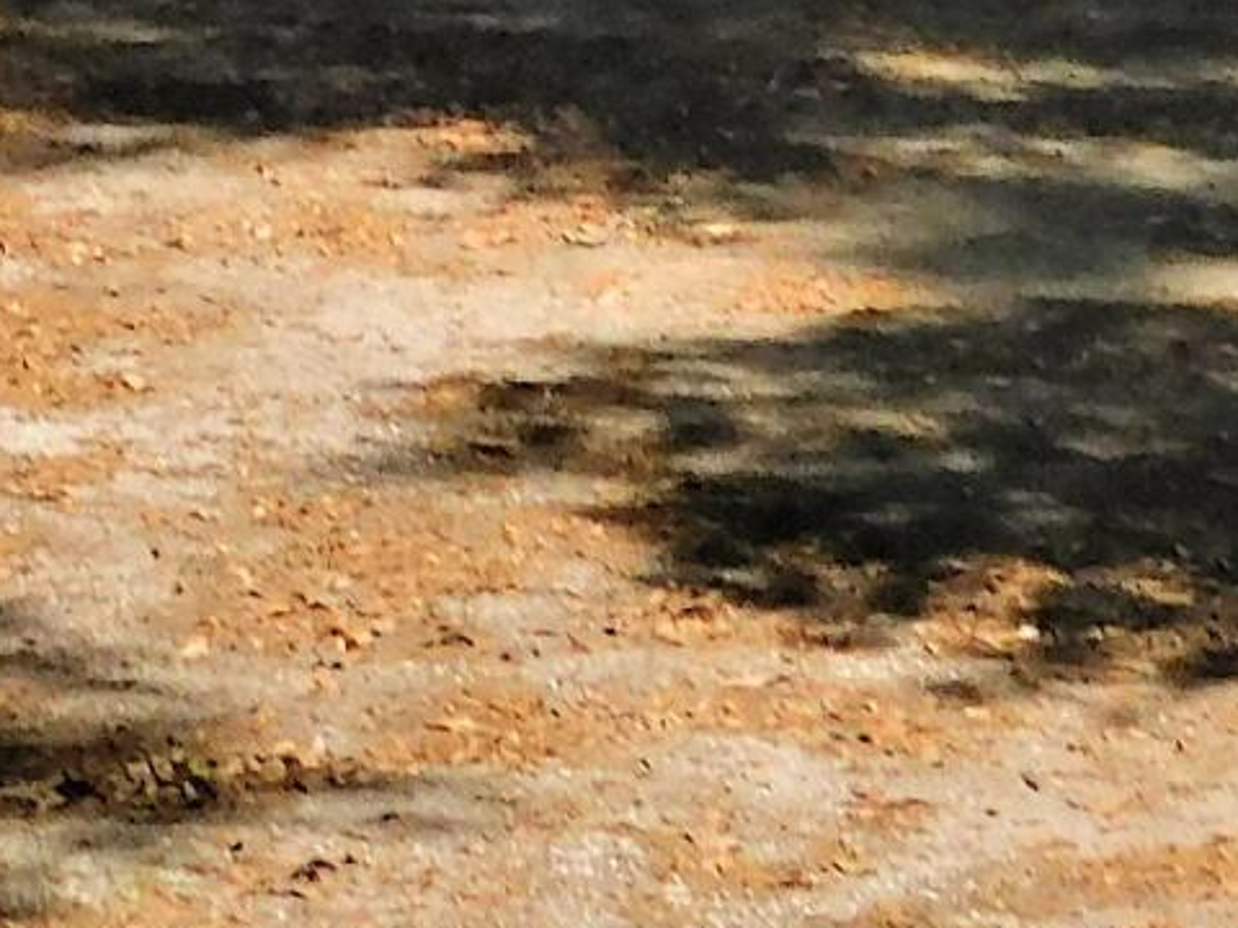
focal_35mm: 225
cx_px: 0
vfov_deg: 6.3
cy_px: -1330
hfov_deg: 8.7
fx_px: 8047
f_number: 7
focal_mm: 6.3
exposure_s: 1/400
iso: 125
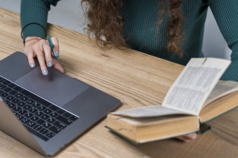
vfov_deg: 15.5
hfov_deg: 23.1
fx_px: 582
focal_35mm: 88
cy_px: 88
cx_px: 113
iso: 320
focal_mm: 69
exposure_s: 1/160
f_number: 2.8
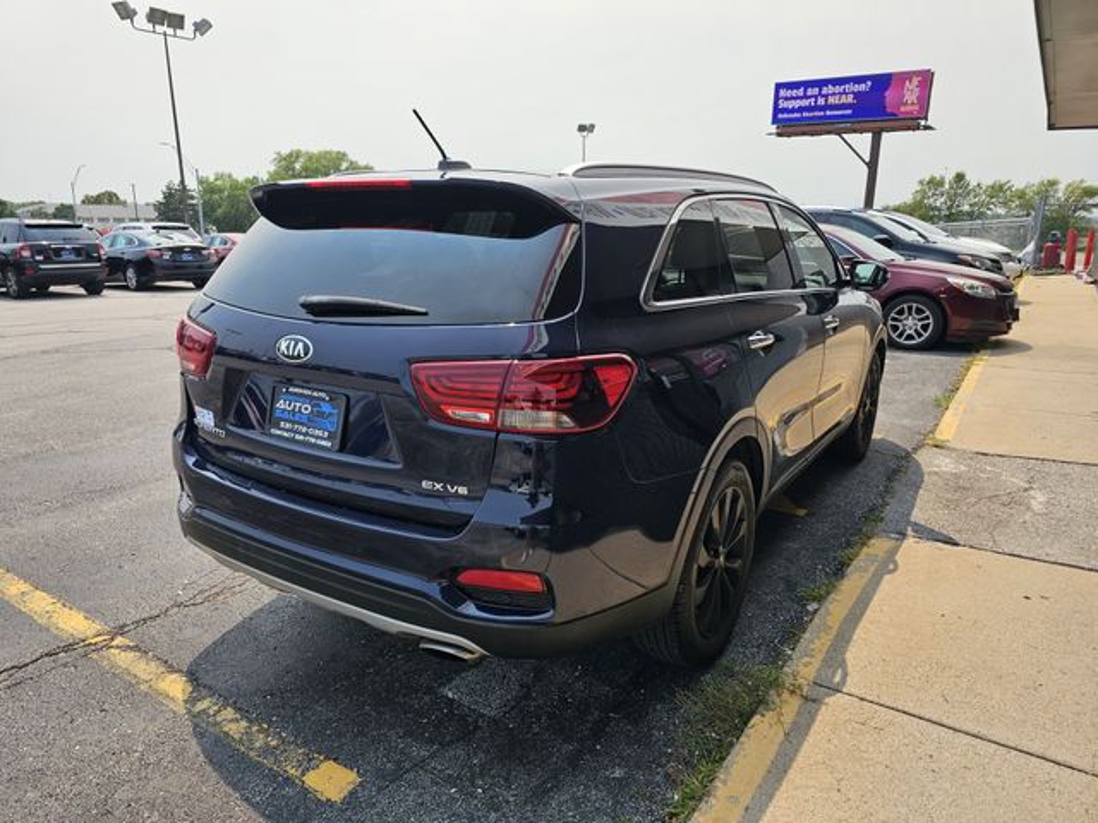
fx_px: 730
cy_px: 412
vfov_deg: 58.9
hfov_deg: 73.9
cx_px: 549
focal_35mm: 23
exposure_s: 1/754
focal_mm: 6.3
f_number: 1.7
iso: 10
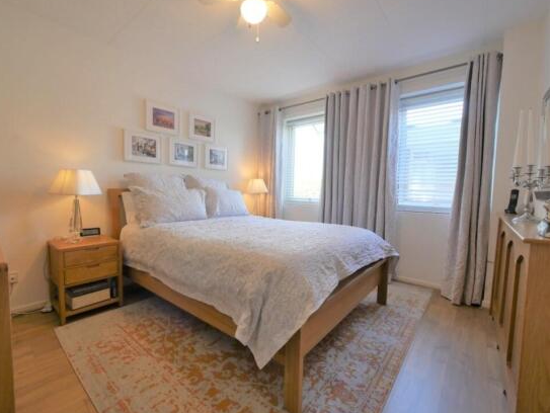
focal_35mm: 15
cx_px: 256
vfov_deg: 81.8
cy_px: 206
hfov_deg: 98.0
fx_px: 238
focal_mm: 7
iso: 400
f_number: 4
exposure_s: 1/60
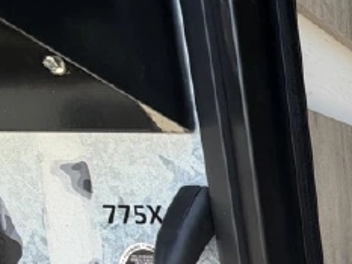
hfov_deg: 24.9
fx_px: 488
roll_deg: -0.4
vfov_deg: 26.8
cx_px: 580
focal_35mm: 48
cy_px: 318
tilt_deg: -11.6
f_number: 2.2
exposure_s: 1/162
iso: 40
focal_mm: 2.22
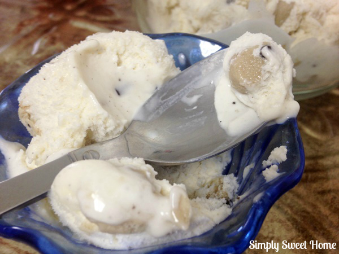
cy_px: 127
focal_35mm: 33
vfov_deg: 42.9
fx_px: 323
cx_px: 170
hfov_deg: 55.4
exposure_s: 1/20
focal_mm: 4.12
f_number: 2.4
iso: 64
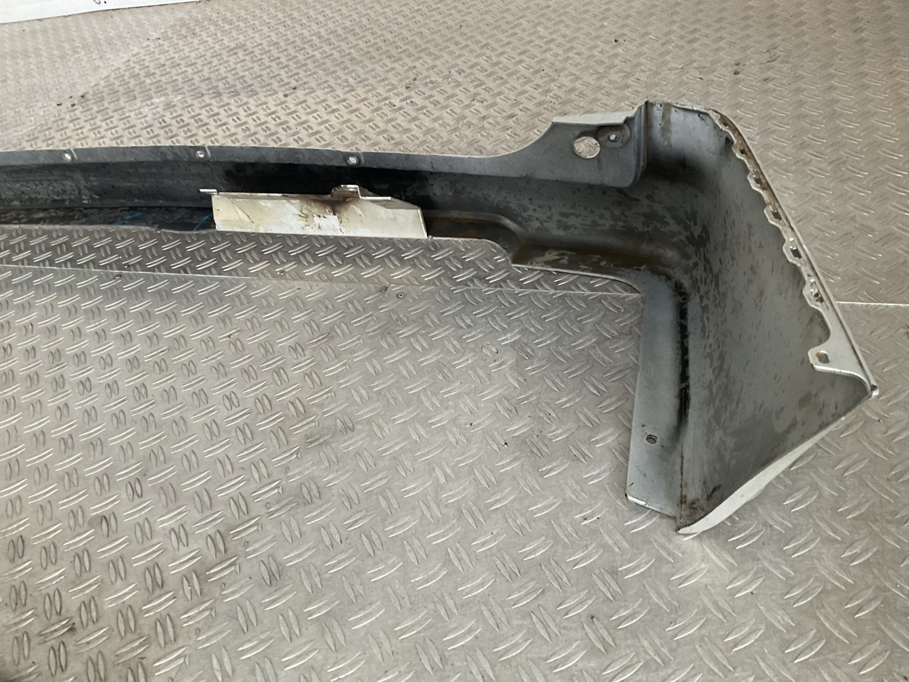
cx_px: 454
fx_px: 762
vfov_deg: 48.2
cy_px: 341
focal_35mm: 29
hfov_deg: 61.7
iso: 100
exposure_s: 1/50
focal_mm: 3
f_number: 1.8
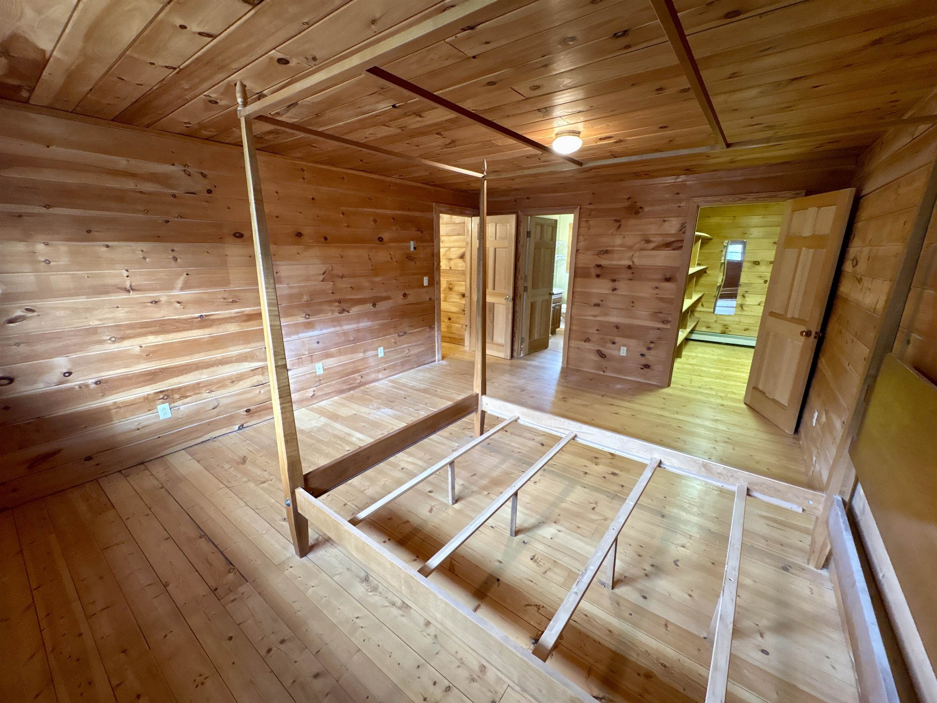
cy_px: 352
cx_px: 468
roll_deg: +0.9
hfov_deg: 102.1
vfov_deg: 85.7
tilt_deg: -14.9
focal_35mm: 14
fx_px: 379
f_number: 2.2
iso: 400
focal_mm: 2.22
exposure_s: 1/40
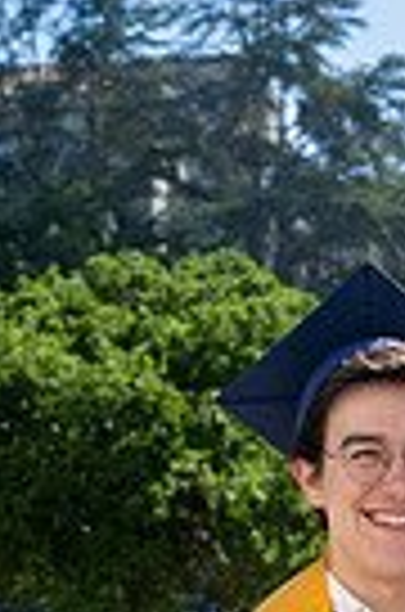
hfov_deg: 10.8
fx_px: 2137
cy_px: 477
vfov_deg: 16.2
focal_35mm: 126
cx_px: 306
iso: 400
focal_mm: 38
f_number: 5
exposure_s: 1/1600
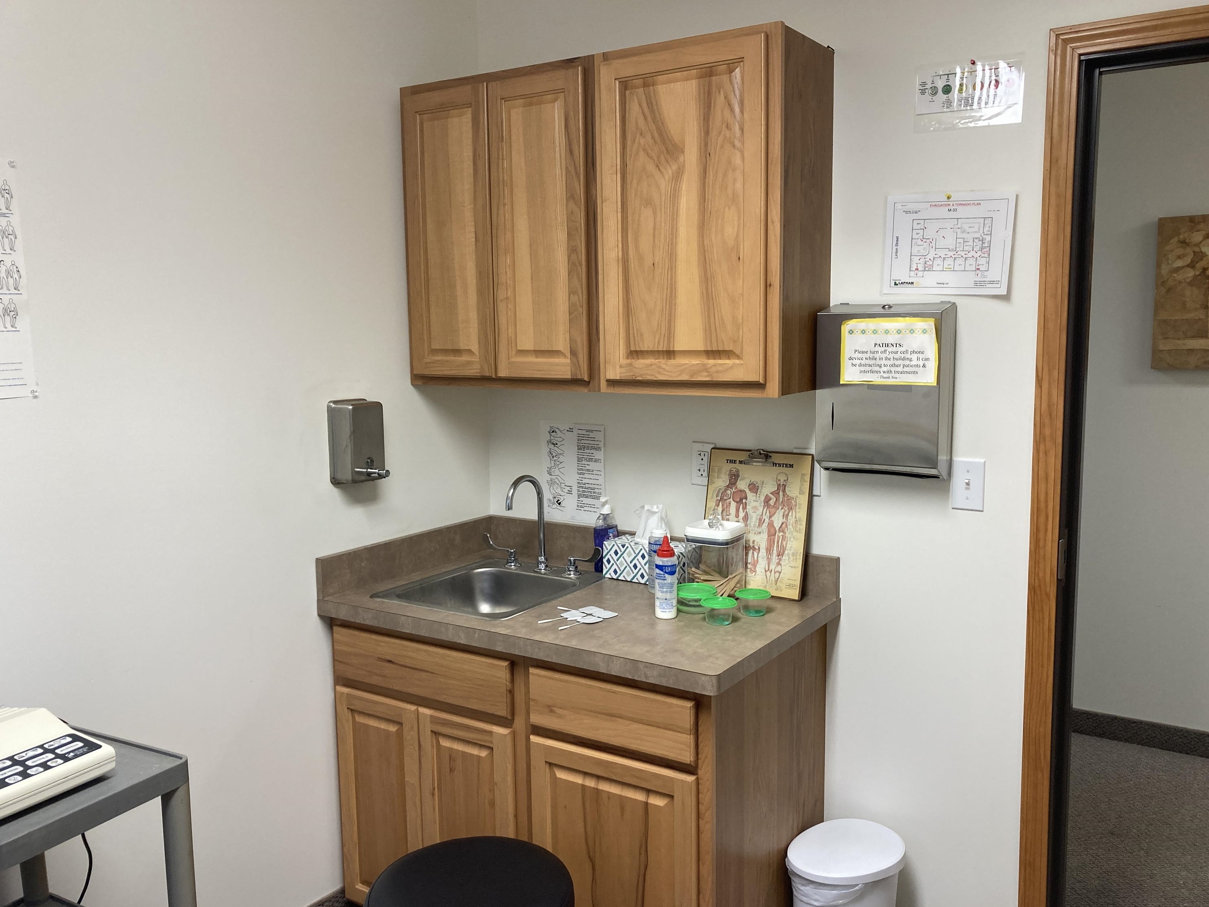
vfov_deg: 48.2
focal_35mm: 29
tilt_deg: -7.0
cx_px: 613
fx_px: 1013
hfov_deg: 61.7
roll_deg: +0.2
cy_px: 454
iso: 64
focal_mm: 3.99
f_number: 1.8
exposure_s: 1/60
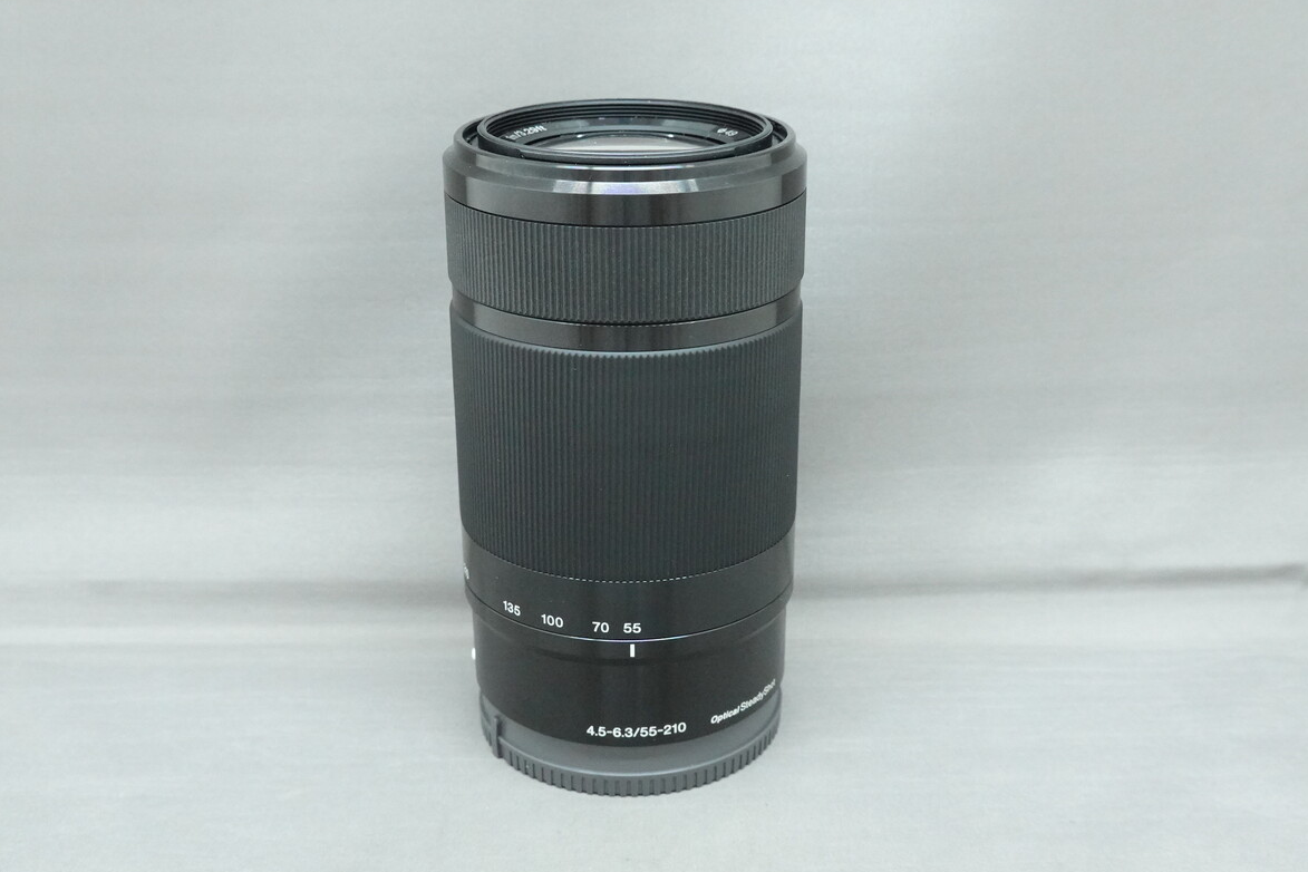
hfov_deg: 44.5
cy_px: 443
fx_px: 1599
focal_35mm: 44
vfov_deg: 30.5
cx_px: 668
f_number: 5.6
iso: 3200
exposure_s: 1/50
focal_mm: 15.9
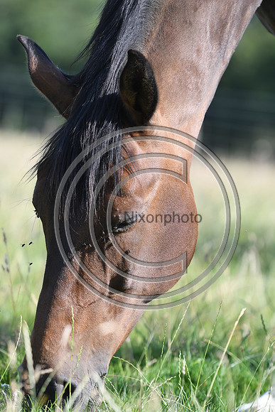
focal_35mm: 270
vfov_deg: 7.6
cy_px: 206
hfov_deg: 5.1
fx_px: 3092
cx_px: 138
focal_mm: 180
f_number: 3.5
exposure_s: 1/1250
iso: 280
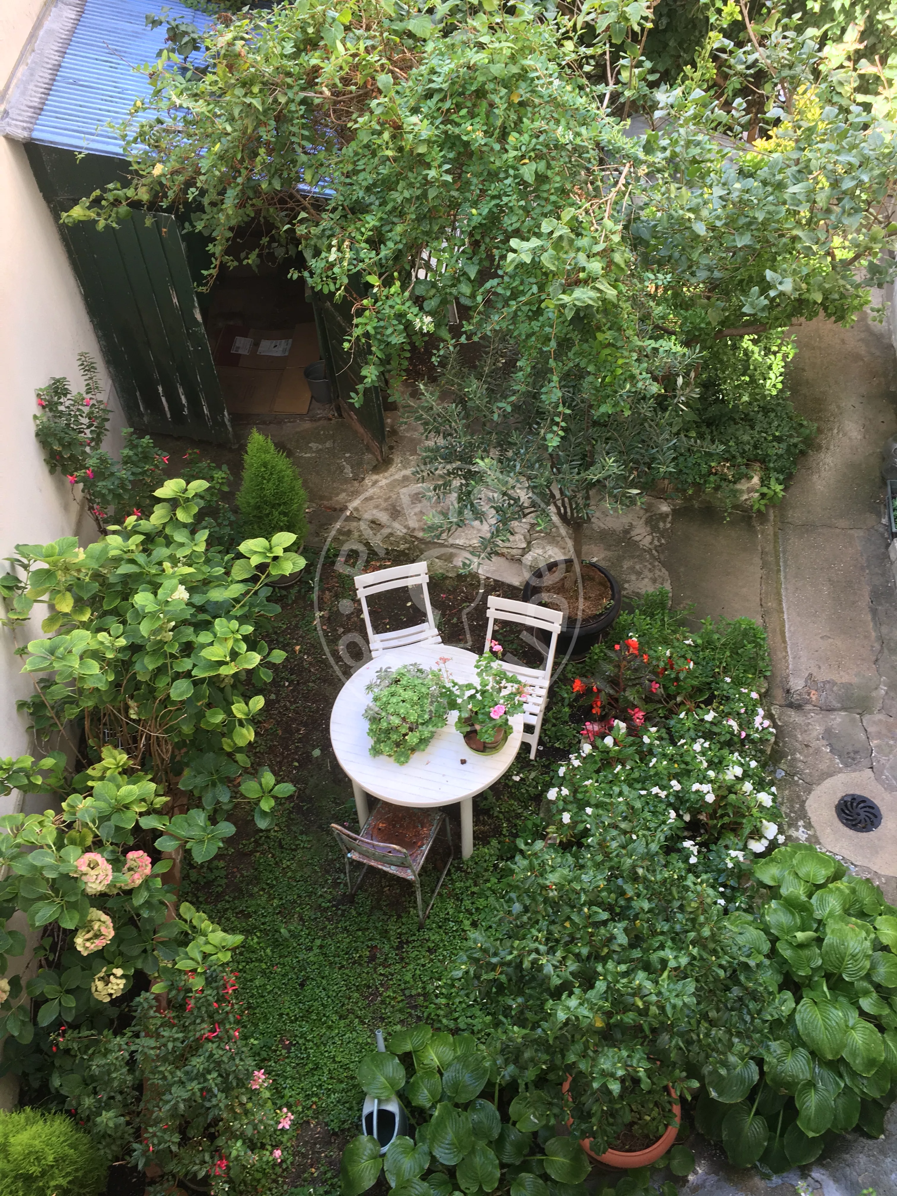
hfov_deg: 48.2
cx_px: 448
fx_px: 1002
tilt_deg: -48.9
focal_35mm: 29
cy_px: 598
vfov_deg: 61.7
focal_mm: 4.15
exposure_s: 1/50
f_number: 2.2
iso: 25
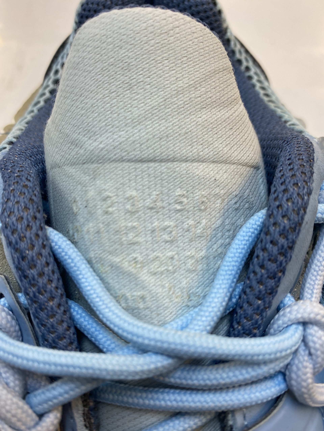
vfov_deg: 67.3
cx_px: 162
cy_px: 216
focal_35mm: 26
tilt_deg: -58.7
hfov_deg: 53.1
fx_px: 324
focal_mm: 4.25
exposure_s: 1/100
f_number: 1.8
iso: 80
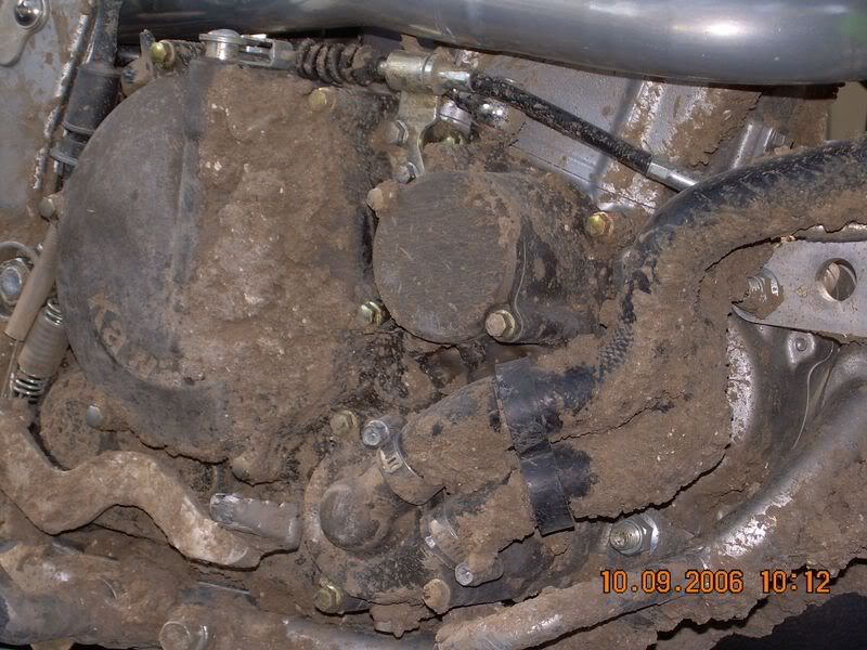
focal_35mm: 98
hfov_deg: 20.0
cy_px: 325
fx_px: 2455
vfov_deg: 15.1
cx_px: 434
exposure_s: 1/60
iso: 50
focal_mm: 16.8
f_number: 4.5
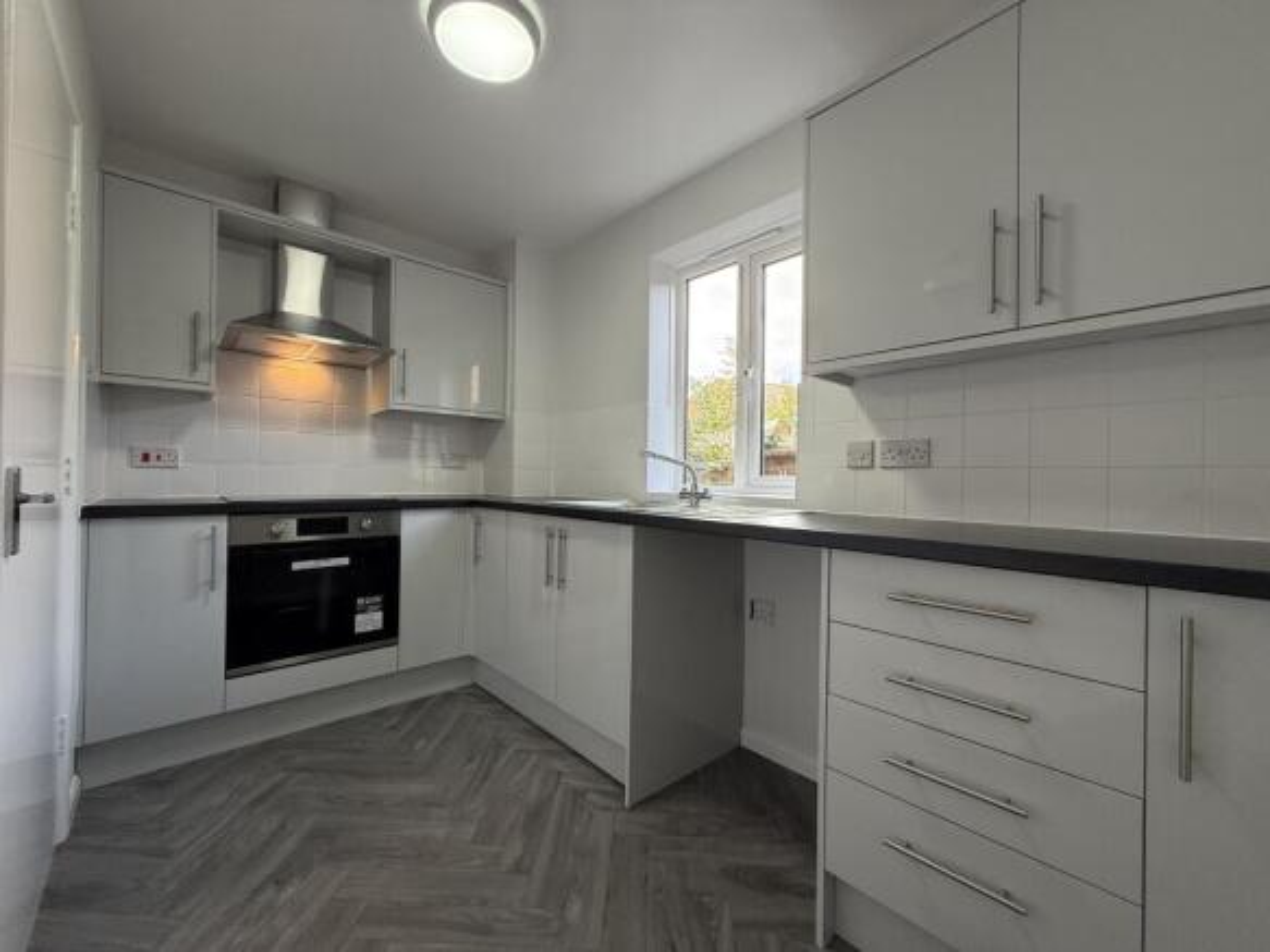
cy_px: 476
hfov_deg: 102.1
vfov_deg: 85.7
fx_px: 514
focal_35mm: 14
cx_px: 635
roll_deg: -1.1
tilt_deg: +1.1
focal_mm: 2.22
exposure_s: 1/99
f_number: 2.2
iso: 100
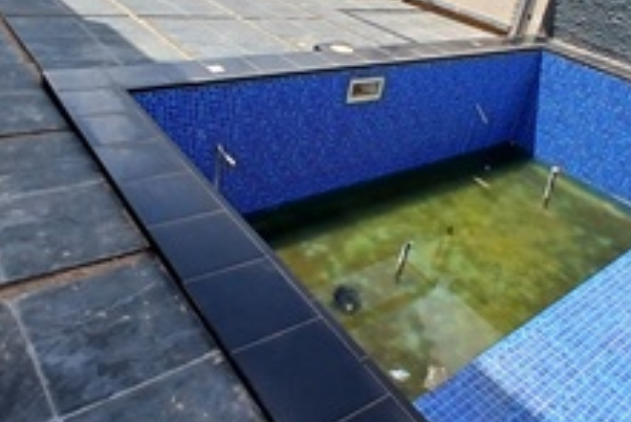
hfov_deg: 60.2
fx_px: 544
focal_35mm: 31
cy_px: 148
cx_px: 321
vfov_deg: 41.9
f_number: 2.2
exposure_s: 1/1033
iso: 50
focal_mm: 1.4
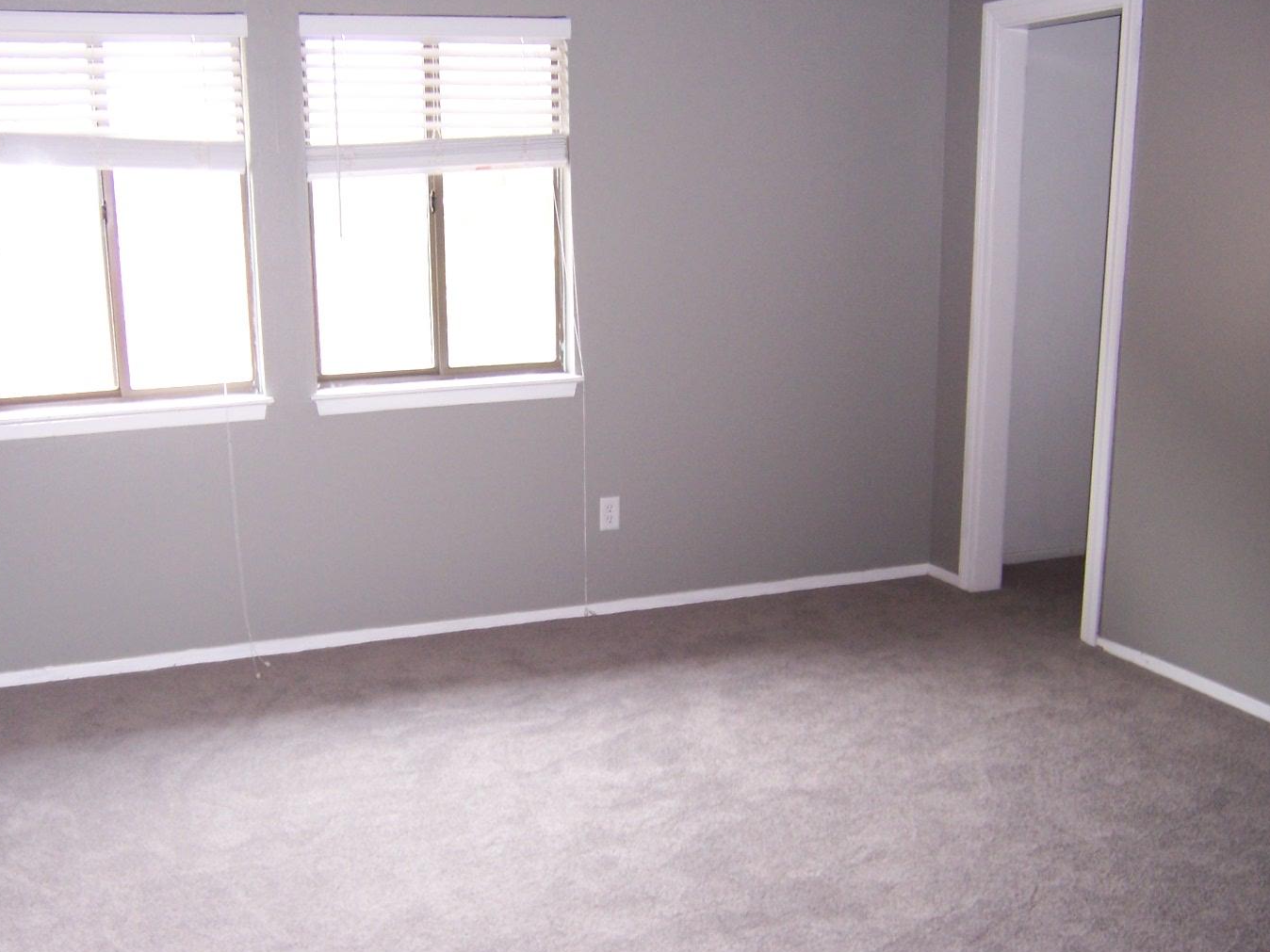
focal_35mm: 38
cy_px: 503
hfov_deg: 48.9
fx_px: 1394
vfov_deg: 37.7
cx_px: 559
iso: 140
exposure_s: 1/60
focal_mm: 5.5
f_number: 2.8
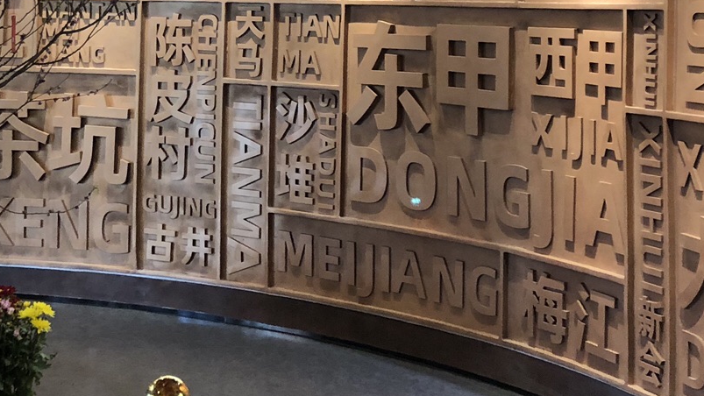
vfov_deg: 15.4
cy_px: -57
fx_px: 1419
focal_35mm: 76
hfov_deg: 27.5
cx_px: 187
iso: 40
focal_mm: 4
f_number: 1.8
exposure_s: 1/21
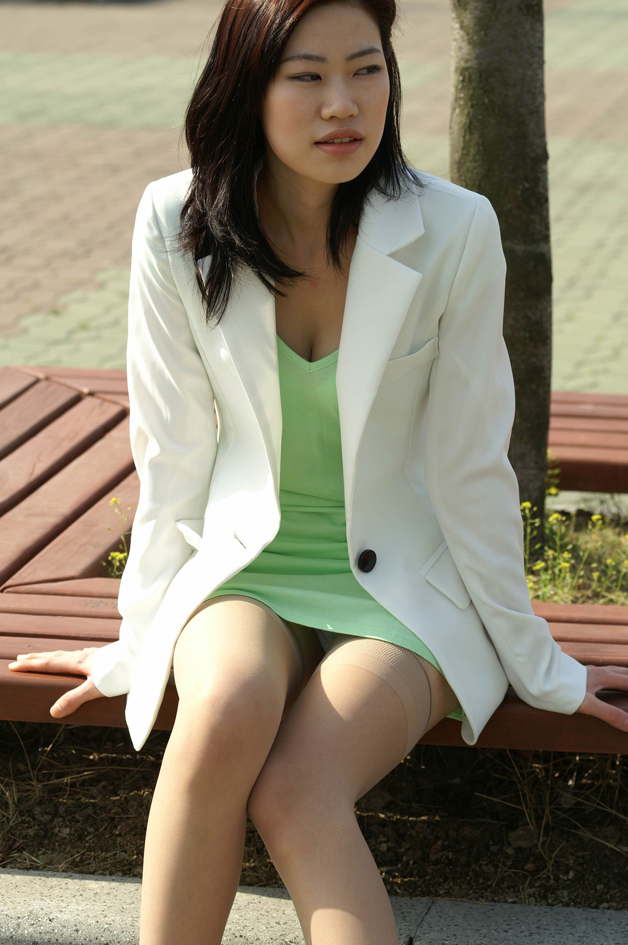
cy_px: 469
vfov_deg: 16.9
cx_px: 315
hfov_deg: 11.3
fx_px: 3172
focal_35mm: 121
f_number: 5.6
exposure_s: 1/400
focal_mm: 80
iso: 100
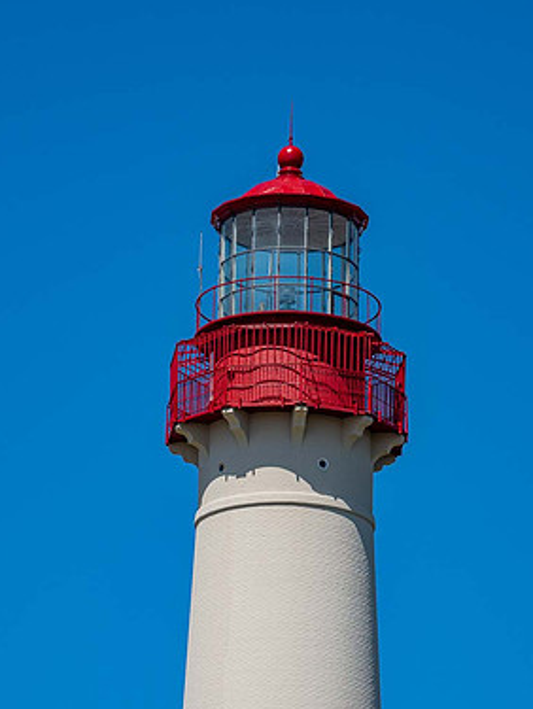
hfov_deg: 6.2
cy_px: 399
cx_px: 282
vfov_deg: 8.2
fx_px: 4919
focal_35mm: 240
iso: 200
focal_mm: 100
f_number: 6.3
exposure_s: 1/1000
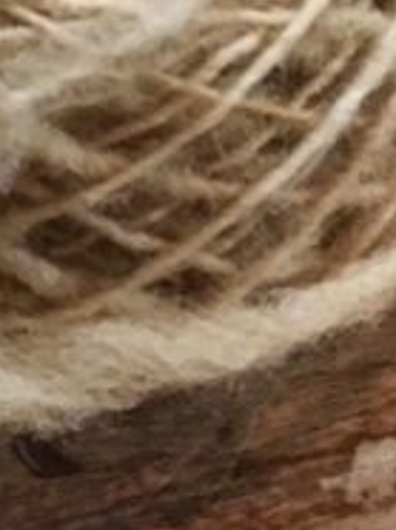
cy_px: -553
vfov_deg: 13.4
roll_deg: +0.5
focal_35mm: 125
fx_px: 1911
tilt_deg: -31.6
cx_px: 51
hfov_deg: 11.8
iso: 400
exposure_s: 1/17
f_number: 2.2
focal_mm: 4.15
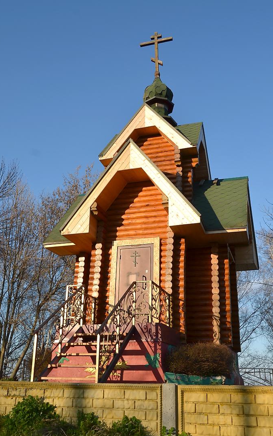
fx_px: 423
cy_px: 209
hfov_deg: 35.7
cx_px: 142
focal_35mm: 36
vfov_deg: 54.6
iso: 100
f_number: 8
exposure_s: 1/250
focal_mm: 21
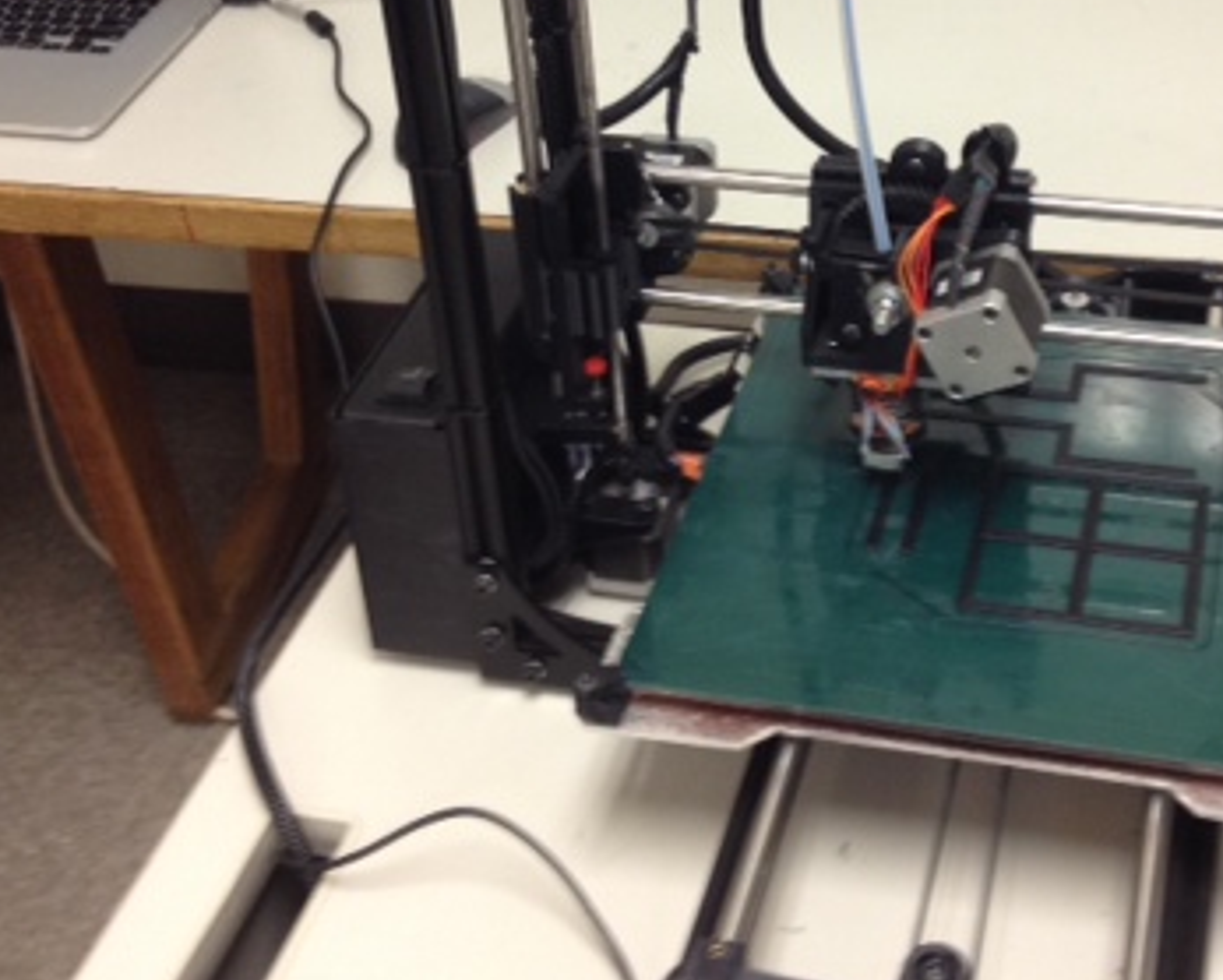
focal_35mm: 63
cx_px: 811
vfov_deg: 23.9
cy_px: 226
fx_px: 2282
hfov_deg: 29.8
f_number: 2.4
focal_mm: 4.28
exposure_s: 1/20
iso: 100
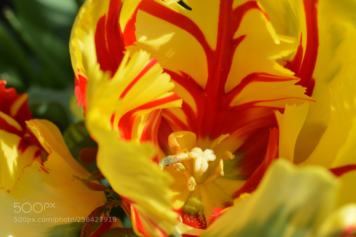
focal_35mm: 60
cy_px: 118
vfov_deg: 22.6
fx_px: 593
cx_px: 178
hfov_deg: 33.4
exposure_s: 1/250
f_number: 8
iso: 100
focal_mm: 40
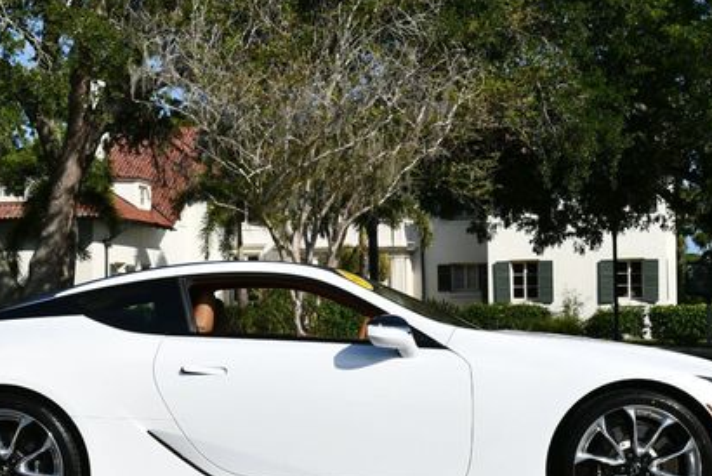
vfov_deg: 18.2
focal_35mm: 75
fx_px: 1484
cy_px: 243
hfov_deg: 27.0
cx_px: 318
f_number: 9
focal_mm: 24
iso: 100
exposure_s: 1/320
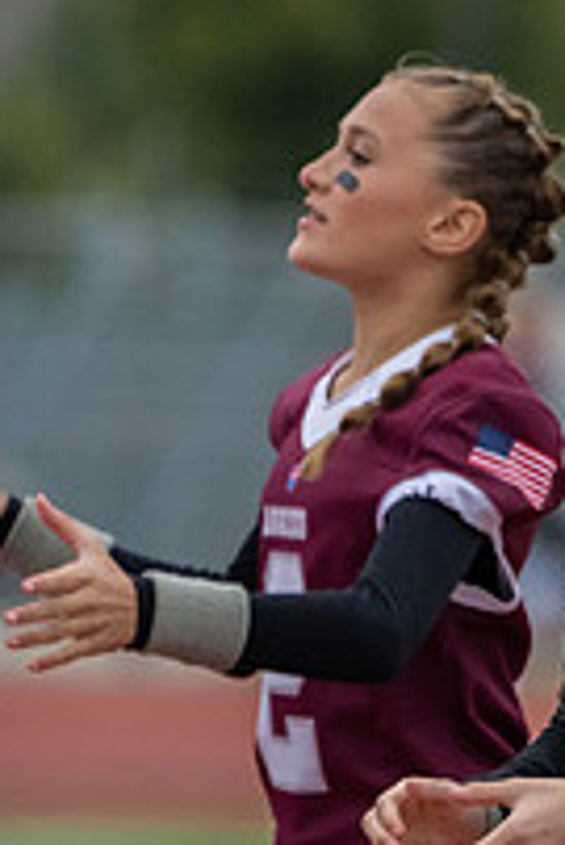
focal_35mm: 1146
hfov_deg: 1.2
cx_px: 624
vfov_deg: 1.8
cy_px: 554
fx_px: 26931
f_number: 5.6
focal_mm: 400
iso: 5000
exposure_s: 1/1000
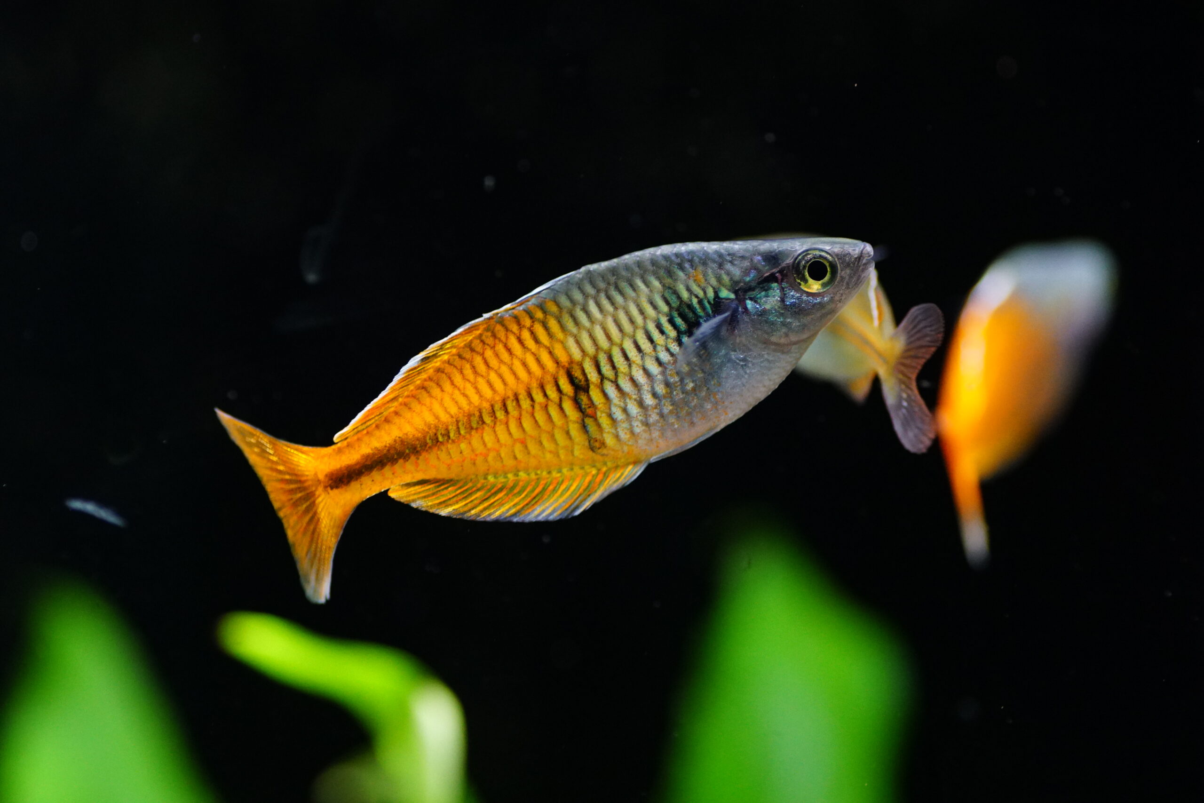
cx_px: 602
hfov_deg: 15.2
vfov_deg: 10.2
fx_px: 4515
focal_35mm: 135
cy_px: 402
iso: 3200
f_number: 2.8
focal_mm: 90
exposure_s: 1/500
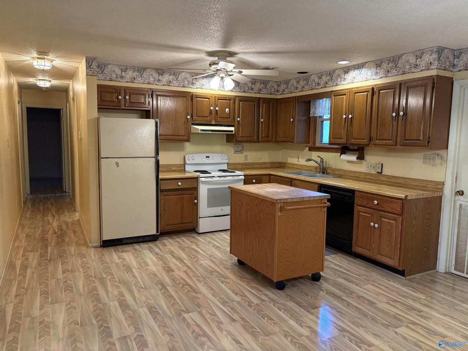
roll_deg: -0.8
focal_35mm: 26
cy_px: 176
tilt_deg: -6.6
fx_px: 352
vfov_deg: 53.1
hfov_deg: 67.3
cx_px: 234
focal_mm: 5.96
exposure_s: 1/60
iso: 250
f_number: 1.6
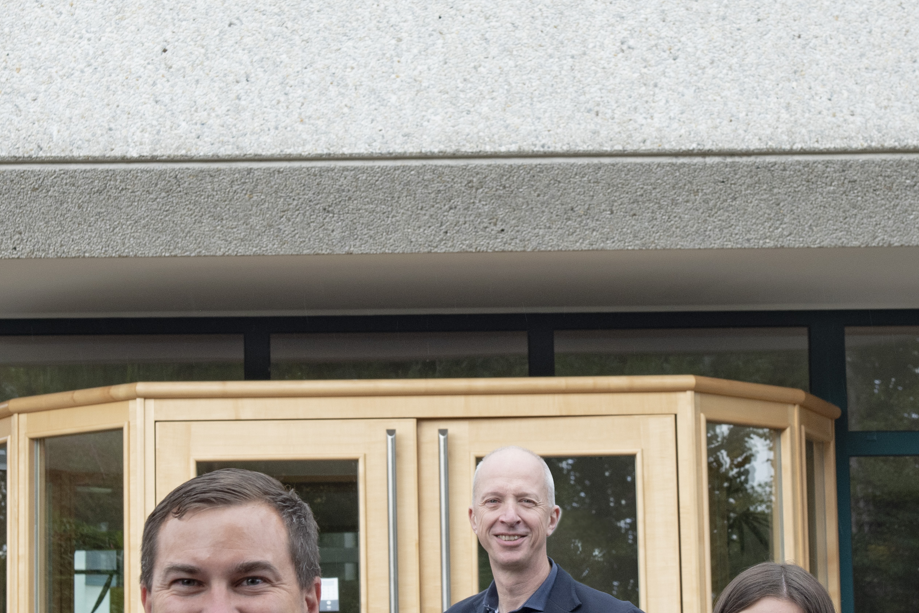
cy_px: 330
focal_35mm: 117
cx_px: 443
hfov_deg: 17.5
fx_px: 2987
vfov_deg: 11.7
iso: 200
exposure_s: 1/100
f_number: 7.1
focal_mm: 40
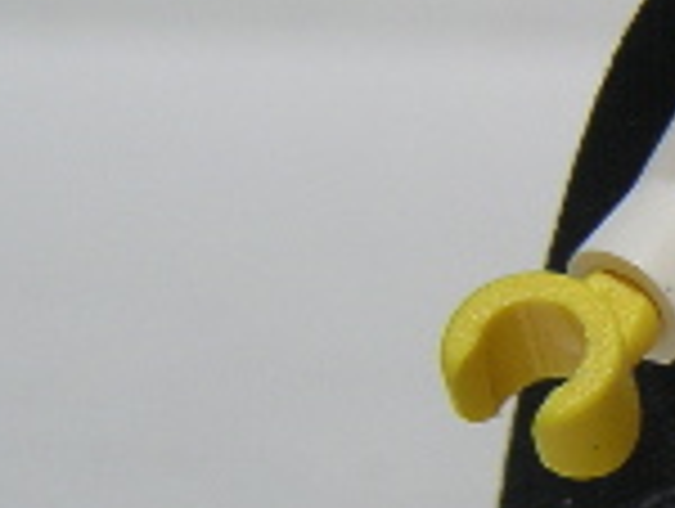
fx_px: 3984
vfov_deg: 7.3
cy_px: 256
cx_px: 972
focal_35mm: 204
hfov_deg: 9.4
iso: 50
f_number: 6.7
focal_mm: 8
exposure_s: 1/750
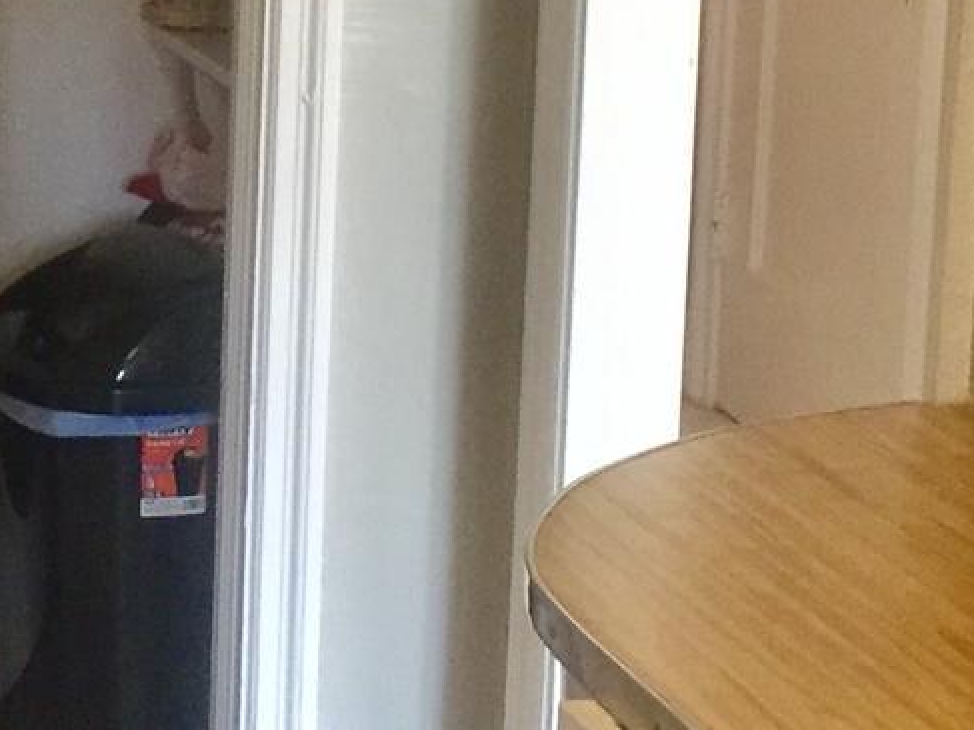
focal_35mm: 122
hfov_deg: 15.9
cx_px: 26
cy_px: -22
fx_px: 3432
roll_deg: -1.9
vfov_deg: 12.0
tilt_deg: -6.6
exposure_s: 1/30
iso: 160
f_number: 2.2
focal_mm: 4.15
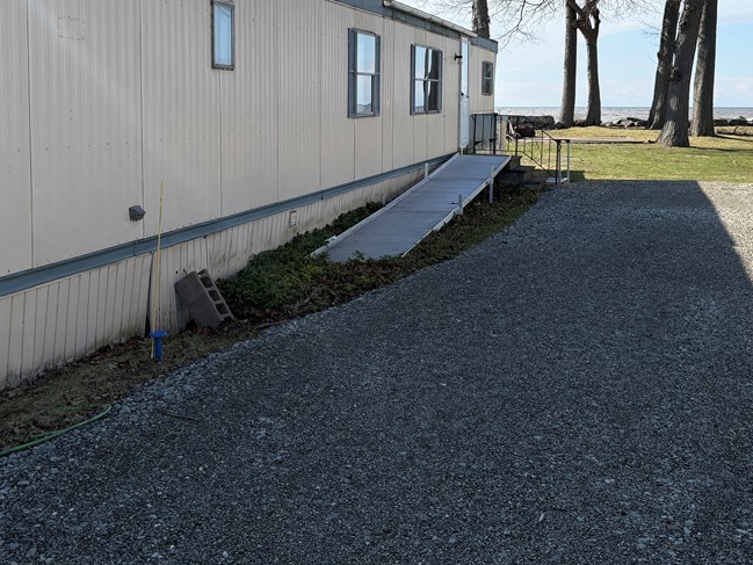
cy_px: 164
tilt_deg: -3.3
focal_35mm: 41
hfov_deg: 45.8
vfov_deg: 34.6
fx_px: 892
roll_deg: +0.7
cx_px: 374
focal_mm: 5.96
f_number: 1.6
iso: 50
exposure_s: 1/3125
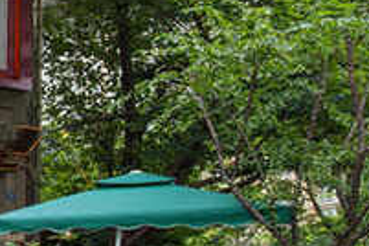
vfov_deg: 19.9
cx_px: -222
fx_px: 697
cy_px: 62
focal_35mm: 68
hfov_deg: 22.6
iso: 160
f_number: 14
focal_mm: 19
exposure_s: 1/15
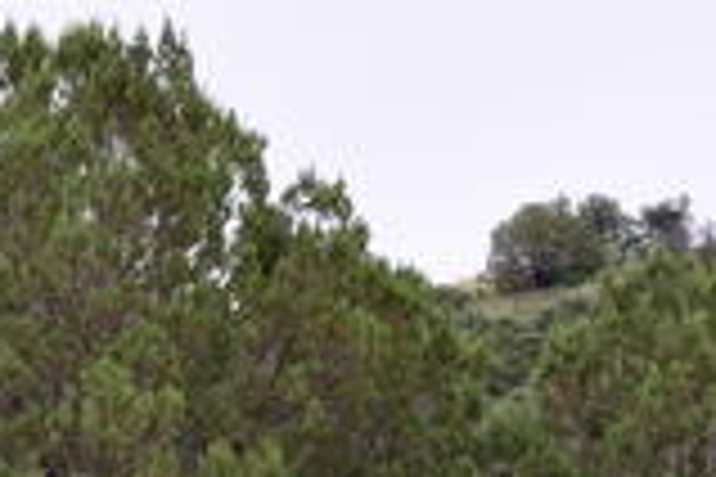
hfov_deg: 6.6
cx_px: -189
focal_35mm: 312
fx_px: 6203
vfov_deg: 4.4
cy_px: 864
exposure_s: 1/125
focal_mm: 55
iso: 400
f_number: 9
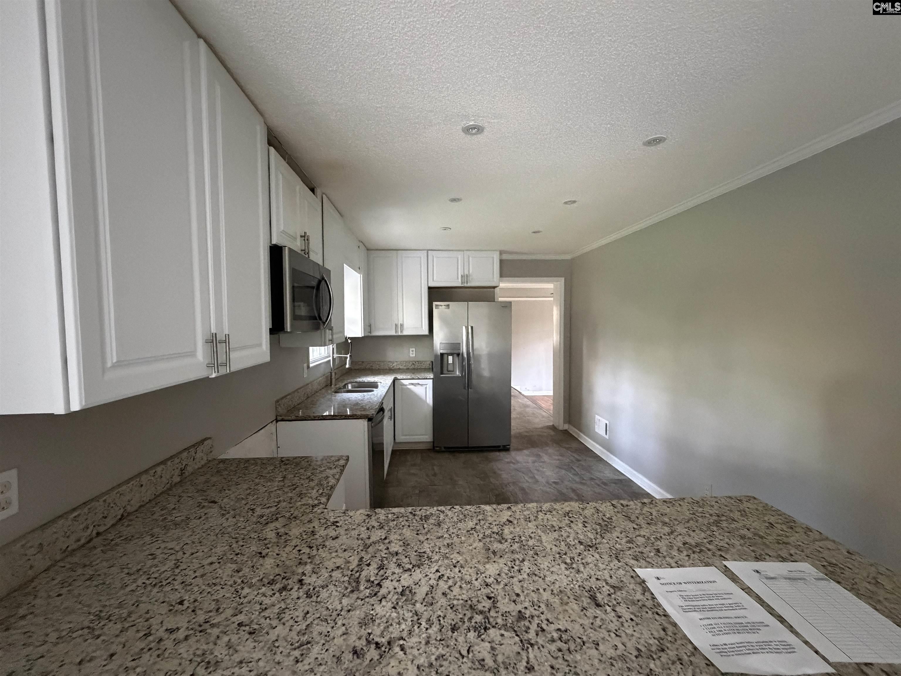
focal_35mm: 14
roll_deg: +1.2
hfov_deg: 102.1
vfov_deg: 85.7
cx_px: 450
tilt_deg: -2.3
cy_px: 338
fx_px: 364
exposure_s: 1/60
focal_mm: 2.22
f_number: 2.2
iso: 1250
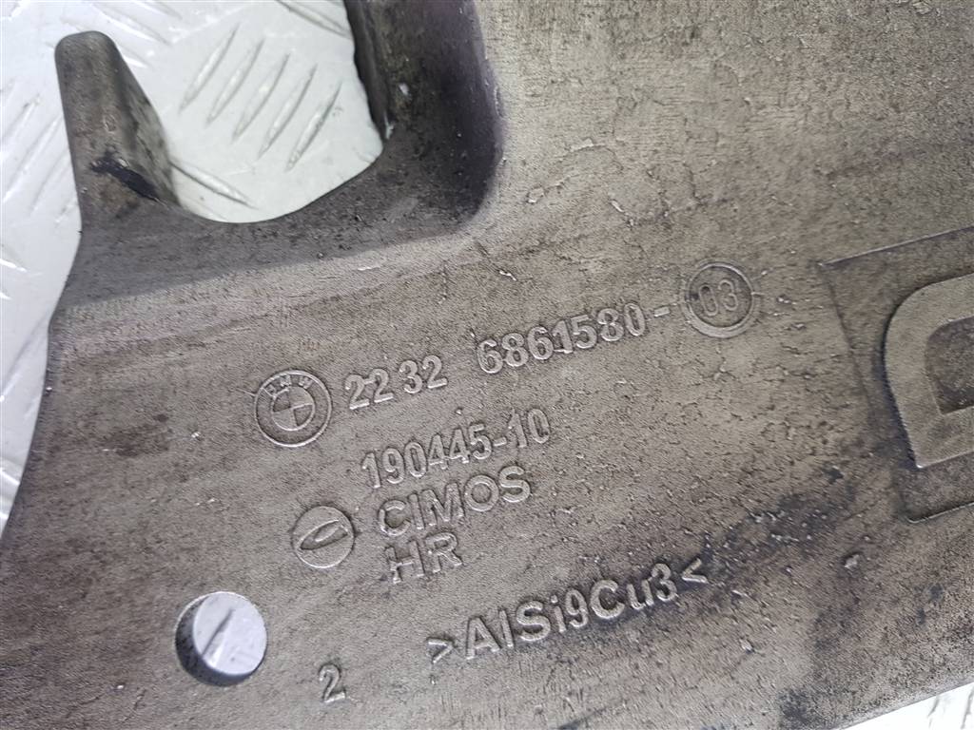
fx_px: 732
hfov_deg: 67.3
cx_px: 487
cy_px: 365
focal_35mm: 26
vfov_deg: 53.1
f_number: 1.7
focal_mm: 4.2
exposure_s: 1/50
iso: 64
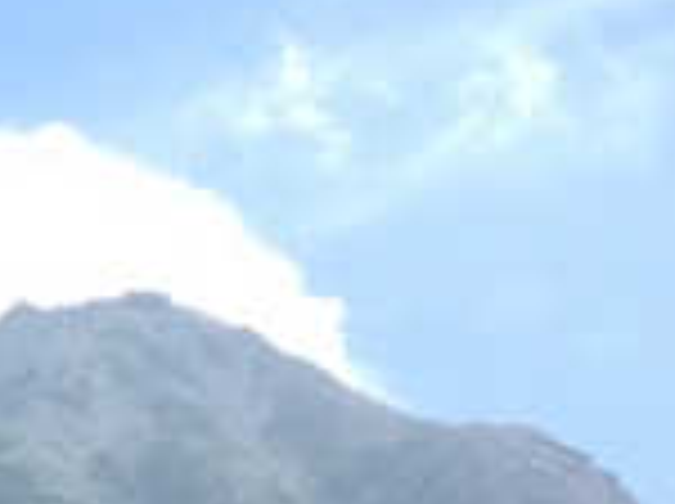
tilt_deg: +5.3
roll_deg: -1.8
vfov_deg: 7.3
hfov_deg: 9.0
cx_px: -981
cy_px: 909
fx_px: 3855
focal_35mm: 198
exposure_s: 1/1026
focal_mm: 4.15
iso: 25
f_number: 2.2
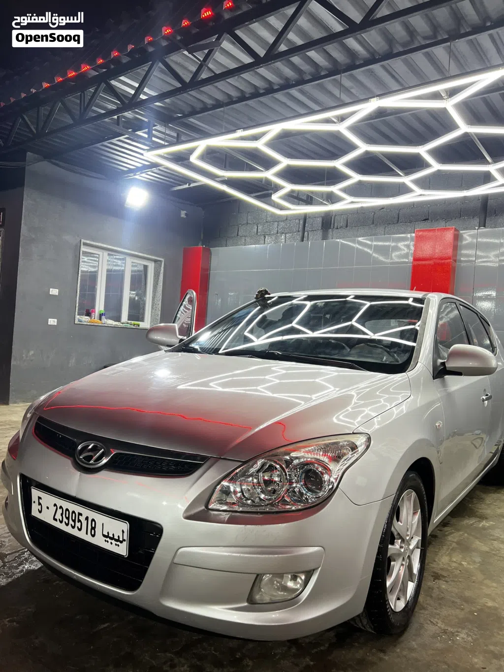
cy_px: 336
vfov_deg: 67.3
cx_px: 252
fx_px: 505
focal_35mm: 26
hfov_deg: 53.1
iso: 125
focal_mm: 5.7
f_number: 1.5
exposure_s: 1/100
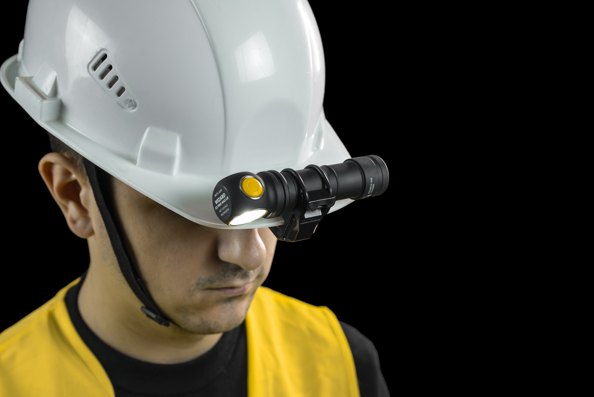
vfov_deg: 27.0
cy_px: 198
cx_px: 297
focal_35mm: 50
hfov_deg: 39.6
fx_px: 825
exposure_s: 1/100
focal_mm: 50
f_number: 6.3
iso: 1000
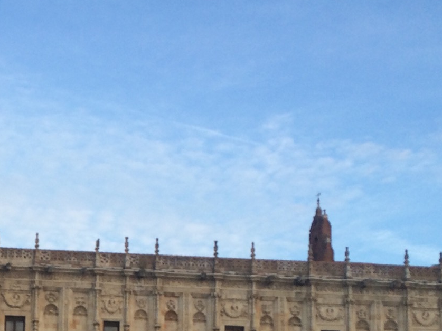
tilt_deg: +4.8
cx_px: -11
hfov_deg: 25.9
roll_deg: +0.1
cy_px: 347
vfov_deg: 19.9
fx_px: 906
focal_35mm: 71
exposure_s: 1/554
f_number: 2.2
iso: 32
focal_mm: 4.15
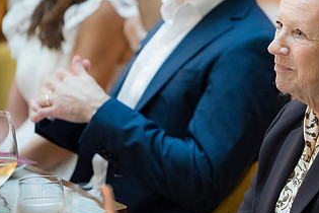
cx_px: 278
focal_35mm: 276
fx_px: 2445
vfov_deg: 5.0
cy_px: 33
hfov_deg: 7.4
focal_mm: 150
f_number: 2.8
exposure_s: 1/125
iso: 6400
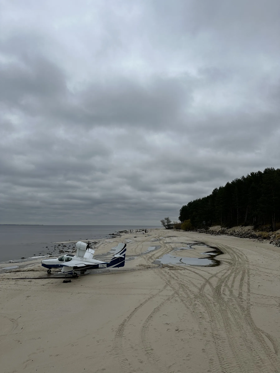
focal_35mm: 24
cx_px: 140
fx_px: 259
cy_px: 186
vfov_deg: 71.6
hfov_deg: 56.8
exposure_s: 1/2967
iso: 80
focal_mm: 6.86
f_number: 1.78
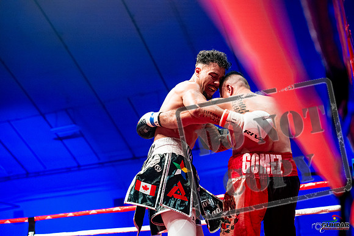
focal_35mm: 50
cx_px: 177
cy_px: 118
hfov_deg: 39.6
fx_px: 492
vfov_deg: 27.0
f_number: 2.8
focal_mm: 50
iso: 4000
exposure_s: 1/1000
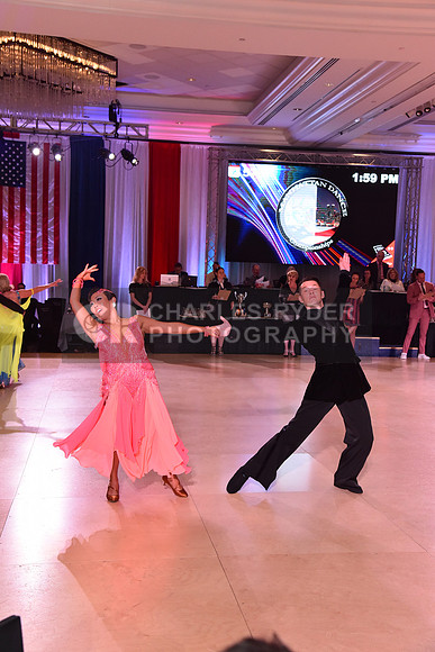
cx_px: 218
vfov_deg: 42.7
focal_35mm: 46
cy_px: 326
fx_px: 833
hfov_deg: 29.3
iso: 2500
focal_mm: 46
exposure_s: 1/320
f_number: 6.3
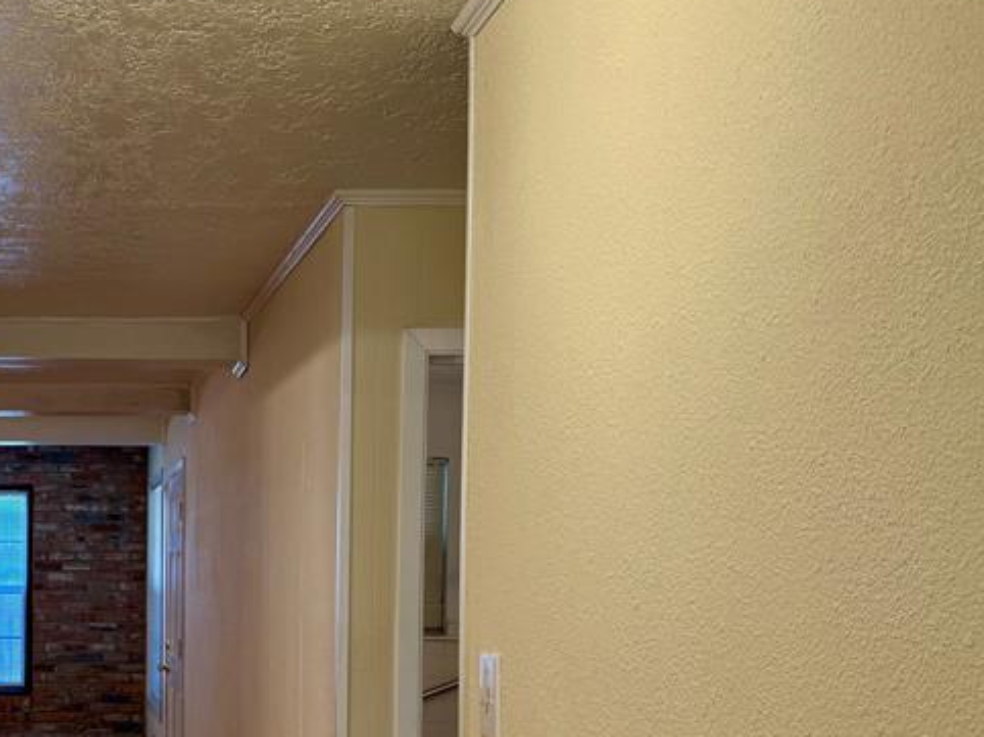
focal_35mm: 51
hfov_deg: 35.0
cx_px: 73
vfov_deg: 28.1
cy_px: 557
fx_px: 1449
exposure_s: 1/120
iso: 125
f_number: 1.78
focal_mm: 6.76
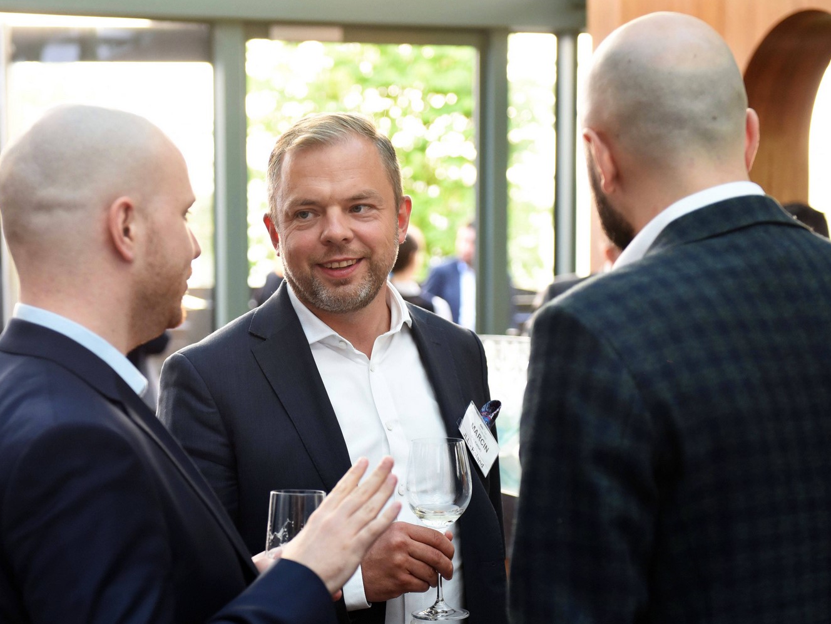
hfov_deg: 30.7
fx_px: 1512
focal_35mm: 63
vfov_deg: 23.3
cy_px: 313
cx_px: 375
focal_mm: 58
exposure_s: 1/250
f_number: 3.3
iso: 1600
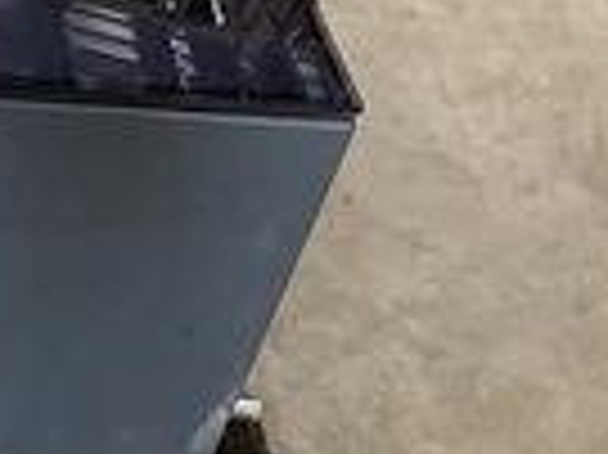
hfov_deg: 20.9
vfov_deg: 17.1
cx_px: -167
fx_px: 1509
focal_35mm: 86
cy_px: 130
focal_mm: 3
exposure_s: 1/60
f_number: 1.8
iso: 100
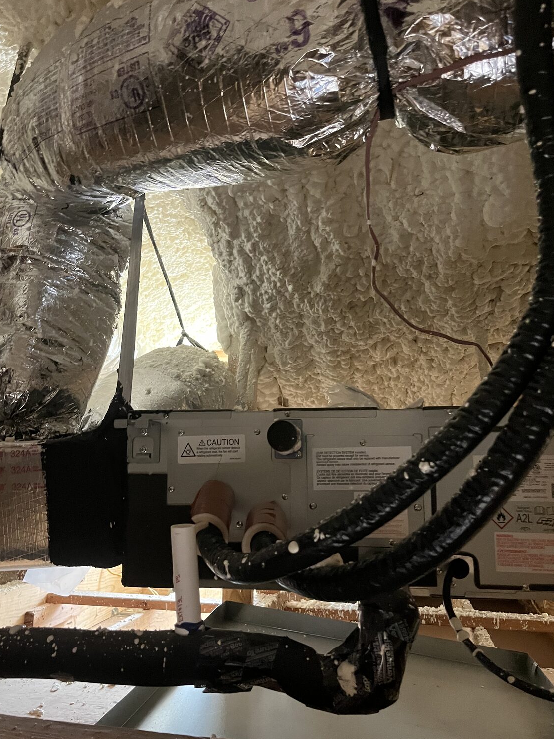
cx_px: 261
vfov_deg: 63.4
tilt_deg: +9.9
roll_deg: -0.4
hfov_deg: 49.7
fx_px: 598
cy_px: 384
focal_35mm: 28
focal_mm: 5.1
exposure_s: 1/40
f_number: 1.6
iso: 640
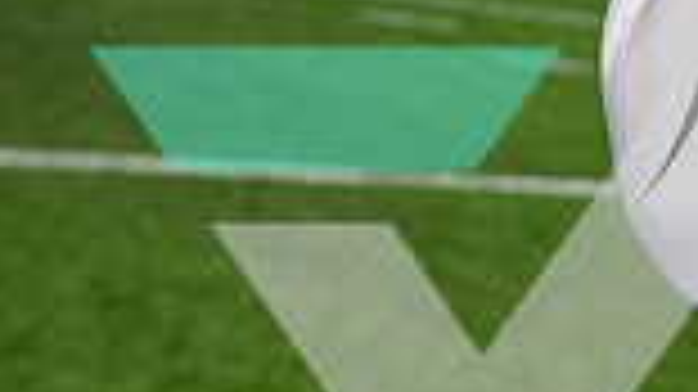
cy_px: -259
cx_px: 1252
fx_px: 2682
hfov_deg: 13.4
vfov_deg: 8.1
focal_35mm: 145
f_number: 5
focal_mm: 37
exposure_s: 1/320
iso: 100
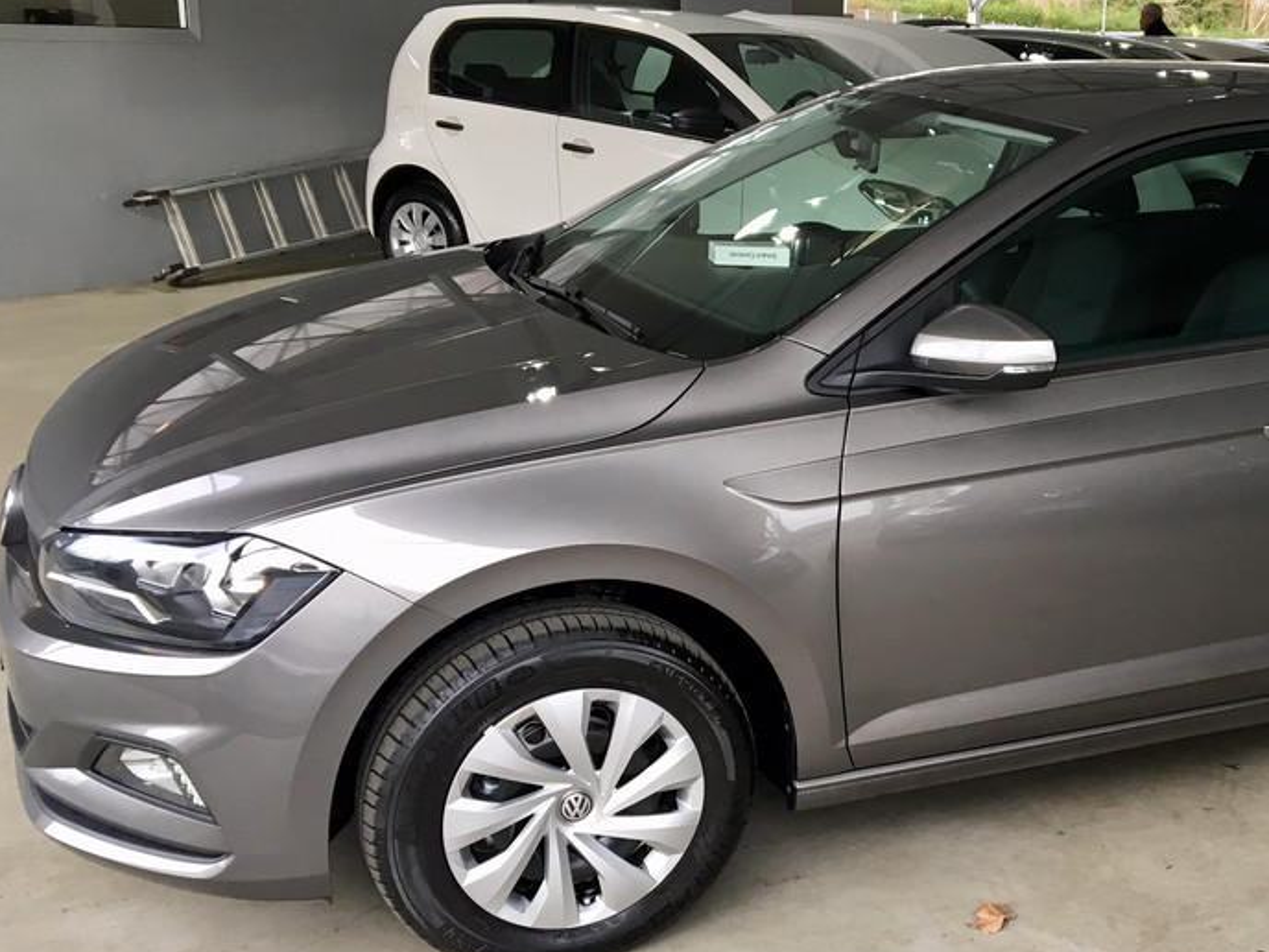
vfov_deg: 32.1
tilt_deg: -17.1
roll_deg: -3.6
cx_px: 969
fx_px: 1650
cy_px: 559
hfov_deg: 40.7
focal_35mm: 45
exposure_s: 1/33
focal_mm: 4.15
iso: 32
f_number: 2.2
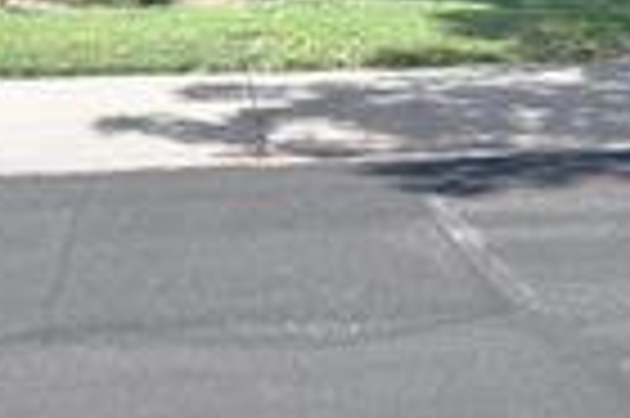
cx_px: 338
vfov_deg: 16.6
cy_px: -196
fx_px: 1311
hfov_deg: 27.0
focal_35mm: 75
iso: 1000
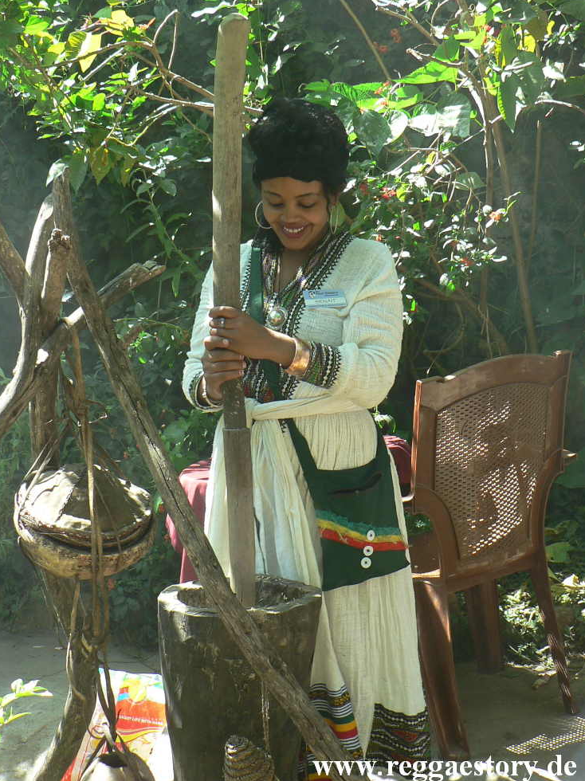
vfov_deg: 38.2
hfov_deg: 29.1
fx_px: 1128
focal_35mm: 50
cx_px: 294
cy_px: 384
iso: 64
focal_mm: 8.3
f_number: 2.8
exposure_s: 1/100
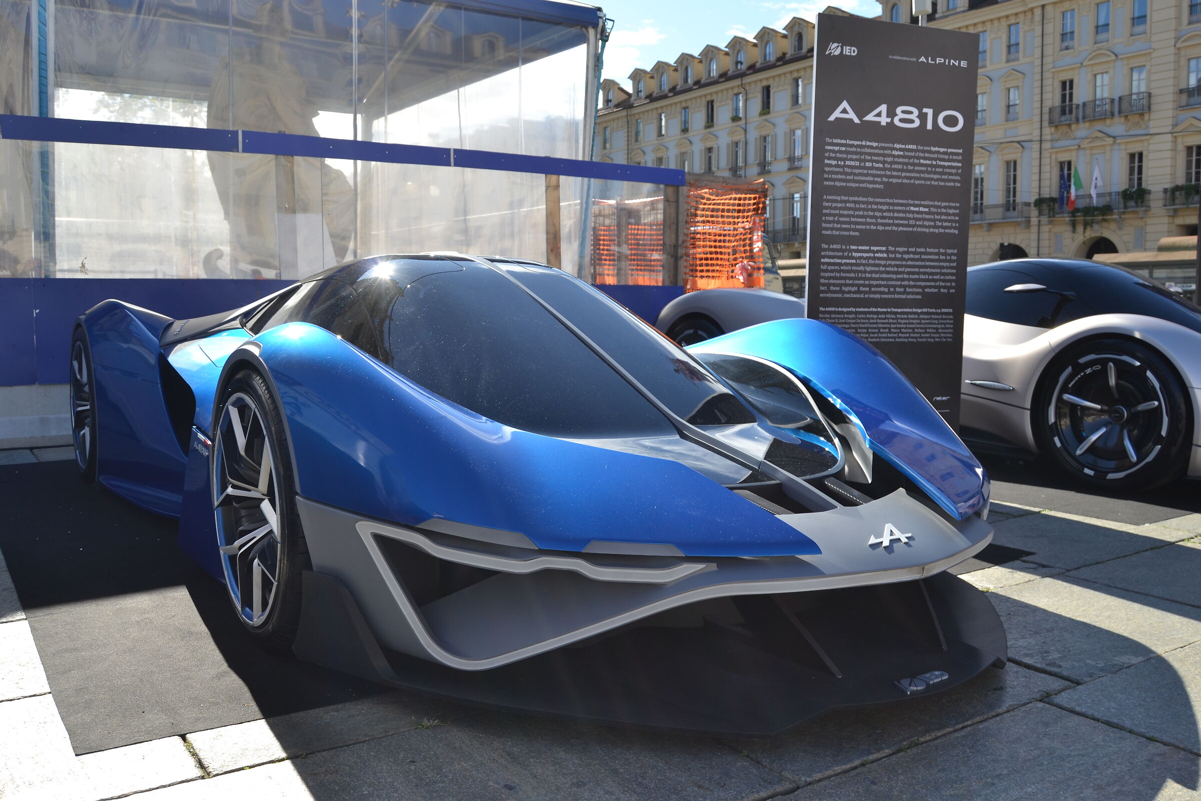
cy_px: 400
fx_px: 1001
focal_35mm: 30
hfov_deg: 61.9
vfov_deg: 43.6
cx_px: 600
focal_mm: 20
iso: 100
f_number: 7.1
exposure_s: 1/250
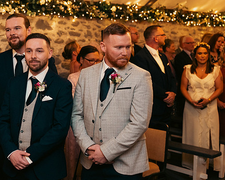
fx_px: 399
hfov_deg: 31.4
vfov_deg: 25.4
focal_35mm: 60
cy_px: 91
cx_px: 90
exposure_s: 1/160
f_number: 3.5
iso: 2500
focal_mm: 50
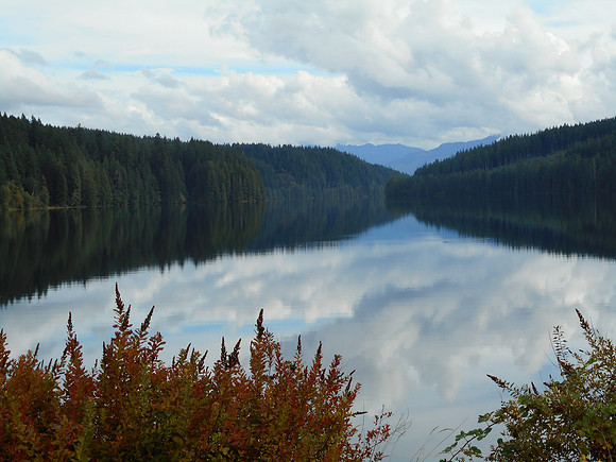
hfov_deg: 29.0
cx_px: 308
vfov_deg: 21.9
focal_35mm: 67
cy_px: 231
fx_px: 1192
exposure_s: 1/320
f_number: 5.3
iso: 80
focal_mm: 12
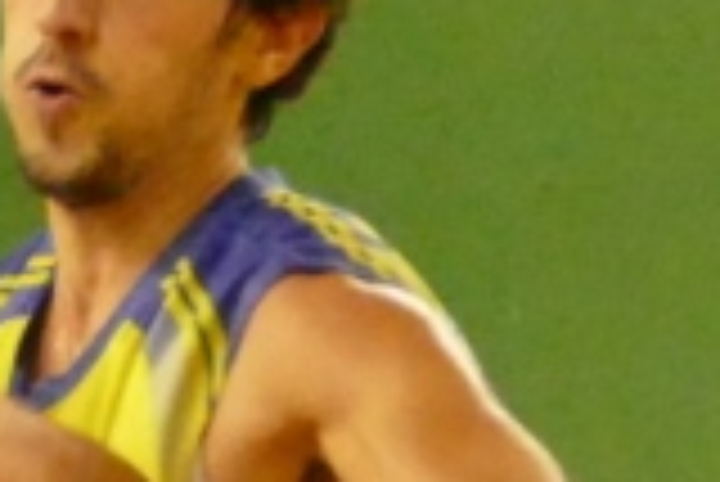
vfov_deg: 1.2
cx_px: -590
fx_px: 23080
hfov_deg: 1.8
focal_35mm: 1153
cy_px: 525
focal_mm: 65.81
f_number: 4
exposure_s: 1/250
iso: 6400
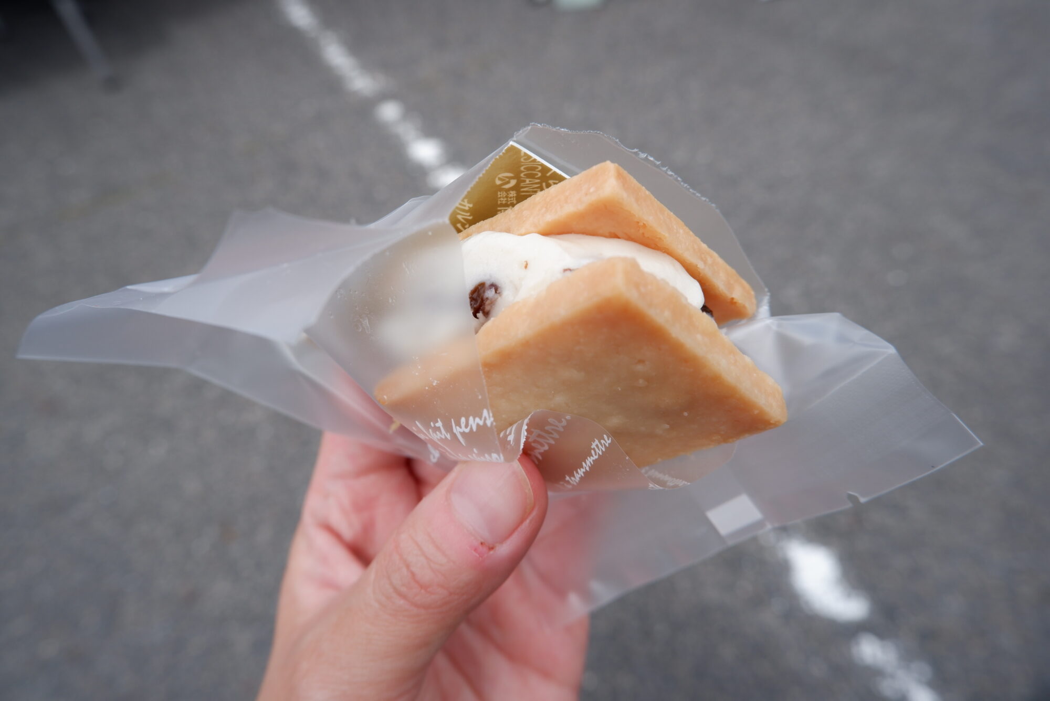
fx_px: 671
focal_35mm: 23
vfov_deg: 55.2
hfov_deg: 76.1
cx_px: 525
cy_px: 350
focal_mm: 15.2
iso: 200
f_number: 6.4
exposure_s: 1/450
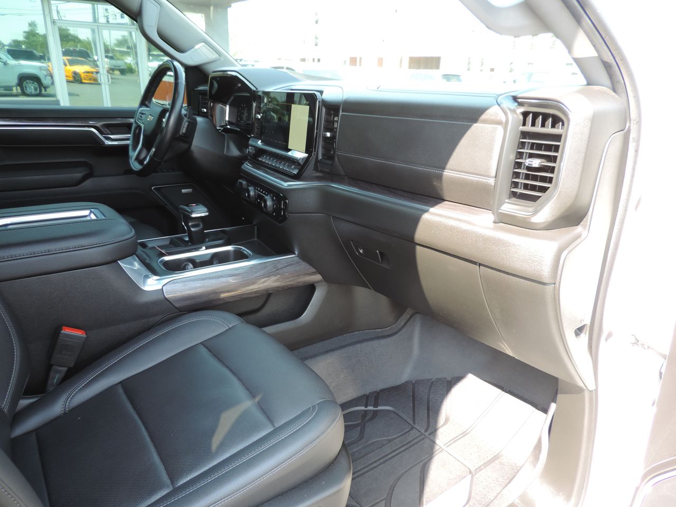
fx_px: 469
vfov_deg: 56.8
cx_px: 338
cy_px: 254
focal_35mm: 24
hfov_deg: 71.6
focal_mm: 4.3
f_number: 3
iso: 80
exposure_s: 1/40
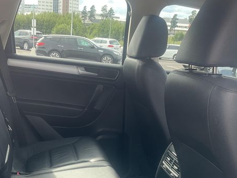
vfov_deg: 28.0
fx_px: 349
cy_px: 142
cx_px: 96
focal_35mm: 51
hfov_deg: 37.4
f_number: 1.8
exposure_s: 1/129
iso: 20
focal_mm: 3
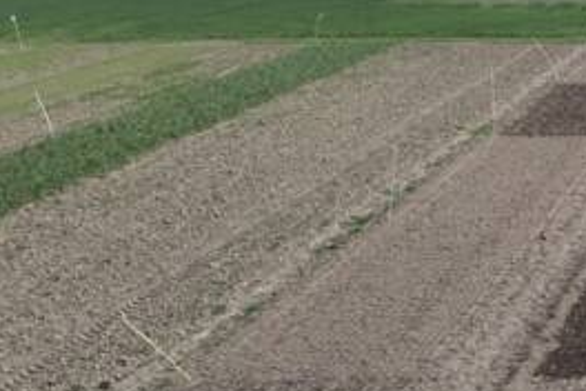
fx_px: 1579
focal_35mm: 97
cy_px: 280
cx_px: 883
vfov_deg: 14.1
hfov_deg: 18.6
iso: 100
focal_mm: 4.4
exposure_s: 1/1000
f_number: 2.8
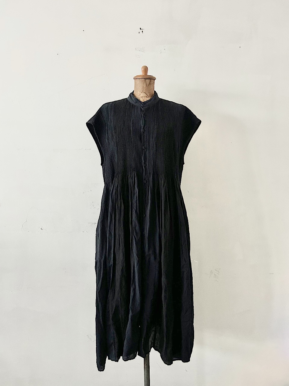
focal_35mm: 26
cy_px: 193
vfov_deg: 67.3
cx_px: 144
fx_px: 289
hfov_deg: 53.1
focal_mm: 5.7
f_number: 1.5
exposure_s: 1/32
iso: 640
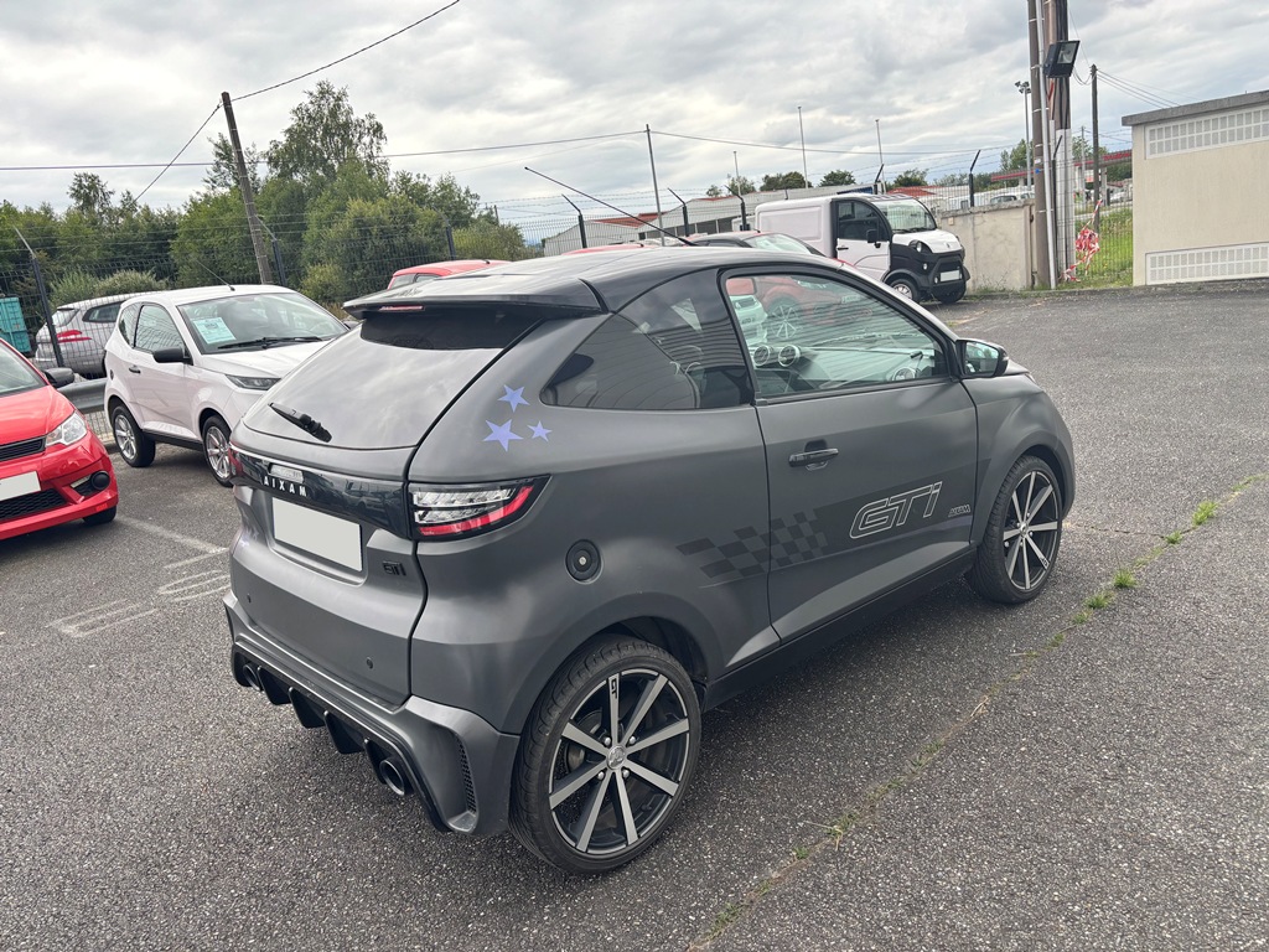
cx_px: 634
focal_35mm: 26
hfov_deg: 67.3
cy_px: 476
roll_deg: +7.6
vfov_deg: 53.1
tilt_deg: -12.4
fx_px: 953
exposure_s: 1/641
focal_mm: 5.96
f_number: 1.6
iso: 50
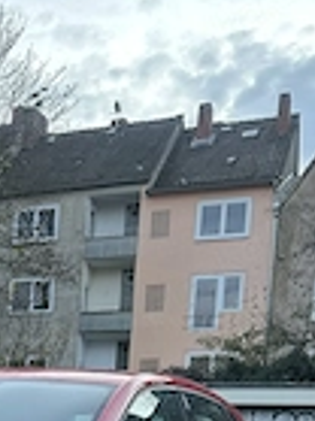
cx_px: -103
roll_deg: -2.5
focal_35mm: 69
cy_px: 536
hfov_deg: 19.5
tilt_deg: -5.1
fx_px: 838
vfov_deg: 24.8
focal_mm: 6.86
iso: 160
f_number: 1.78
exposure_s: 1/50
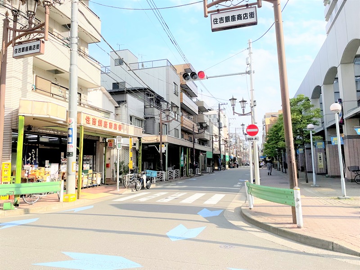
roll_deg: -0.9
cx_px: 180
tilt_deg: +8.0
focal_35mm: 26
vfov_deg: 53.1
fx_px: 270
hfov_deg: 67.3
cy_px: 135
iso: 32
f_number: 1.6
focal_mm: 4.2
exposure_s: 1/2451
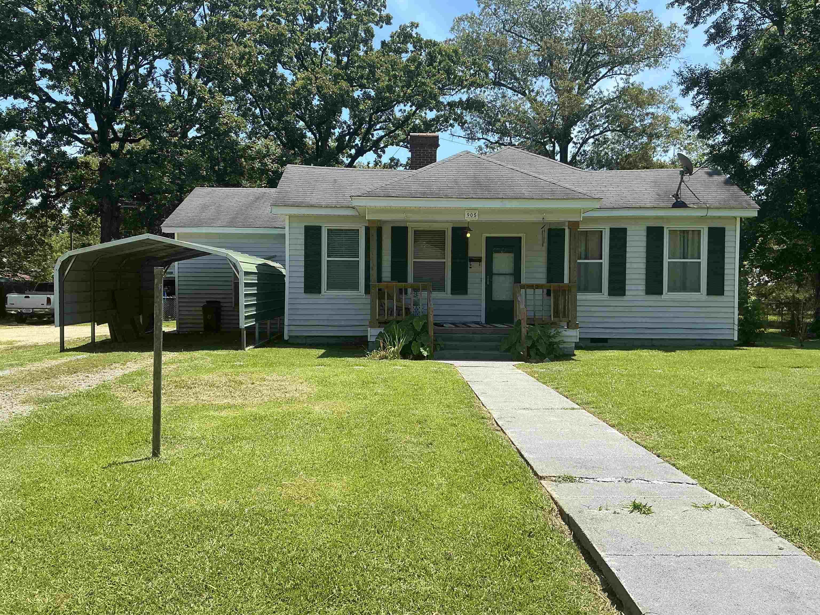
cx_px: 410
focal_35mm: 28
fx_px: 663
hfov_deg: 63.4
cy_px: 308
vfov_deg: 49.7
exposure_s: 1/1144
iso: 25
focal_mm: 3
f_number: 1.8
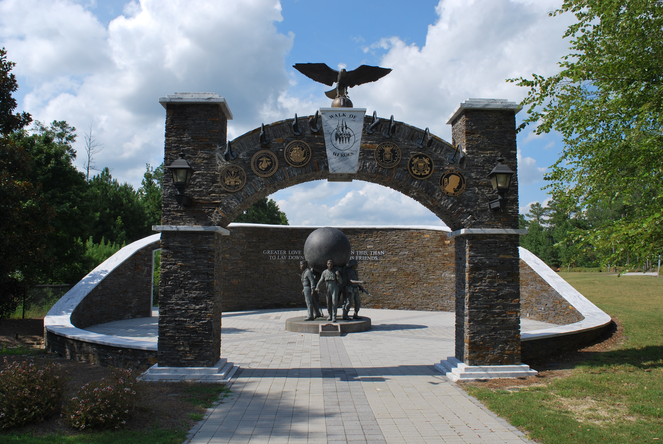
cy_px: 222
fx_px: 498
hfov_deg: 67.3
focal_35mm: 27
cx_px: 332
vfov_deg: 48.0
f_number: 8
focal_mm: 18
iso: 100
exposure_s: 1/250
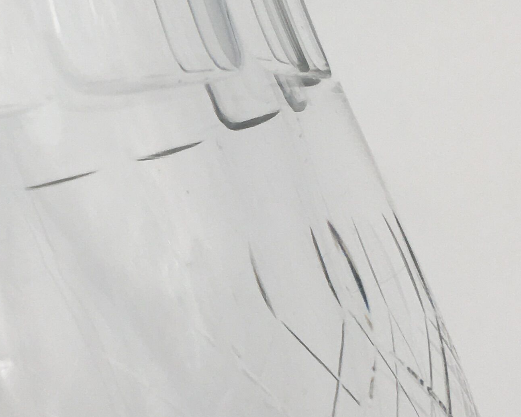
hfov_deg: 21.6
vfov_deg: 17.5
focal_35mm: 88
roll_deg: +24.3
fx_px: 1357
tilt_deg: -40.0
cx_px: 152
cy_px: 204
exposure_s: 1/237
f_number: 2.2
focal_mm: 4.15
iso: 25
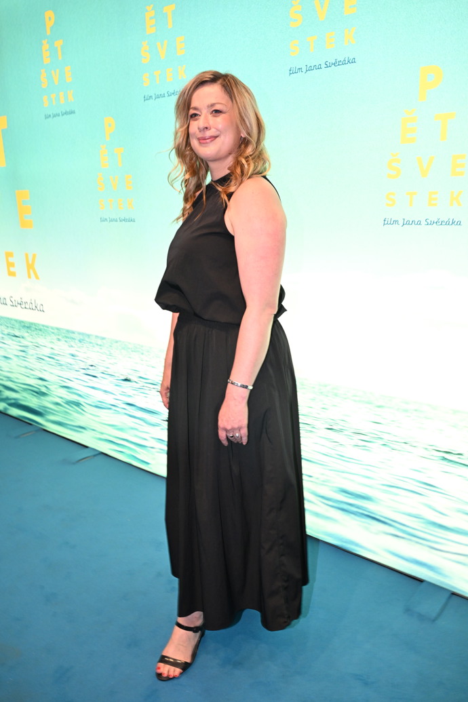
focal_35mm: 30
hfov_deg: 44.3
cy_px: 351
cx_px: 234
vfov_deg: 62.8
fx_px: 575
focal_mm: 29.5
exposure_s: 1/125
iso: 2500
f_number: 5.6
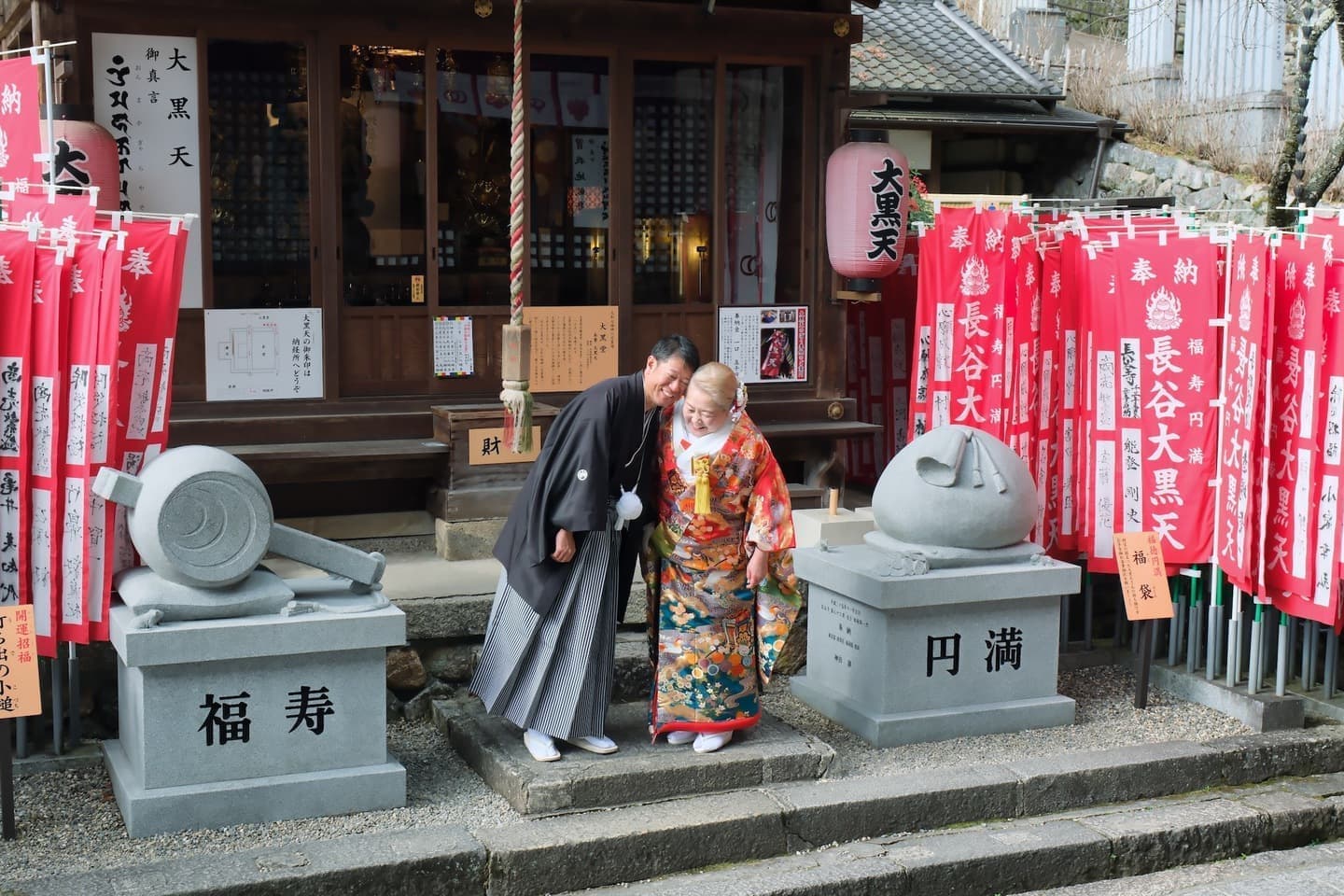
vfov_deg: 29.9
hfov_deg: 43.6
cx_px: 672
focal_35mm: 45
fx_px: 1680
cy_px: 448
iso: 800
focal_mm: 30.1
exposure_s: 1/200
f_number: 6.3
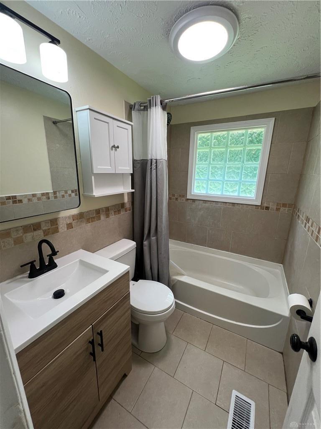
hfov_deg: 89.9
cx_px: 160
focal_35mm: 13
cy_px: 214
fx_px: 161
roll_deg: +0.4
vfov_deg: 106.2
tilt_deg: -13.3
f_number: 1.8
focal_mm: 1.57
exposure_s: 1/120
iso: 125
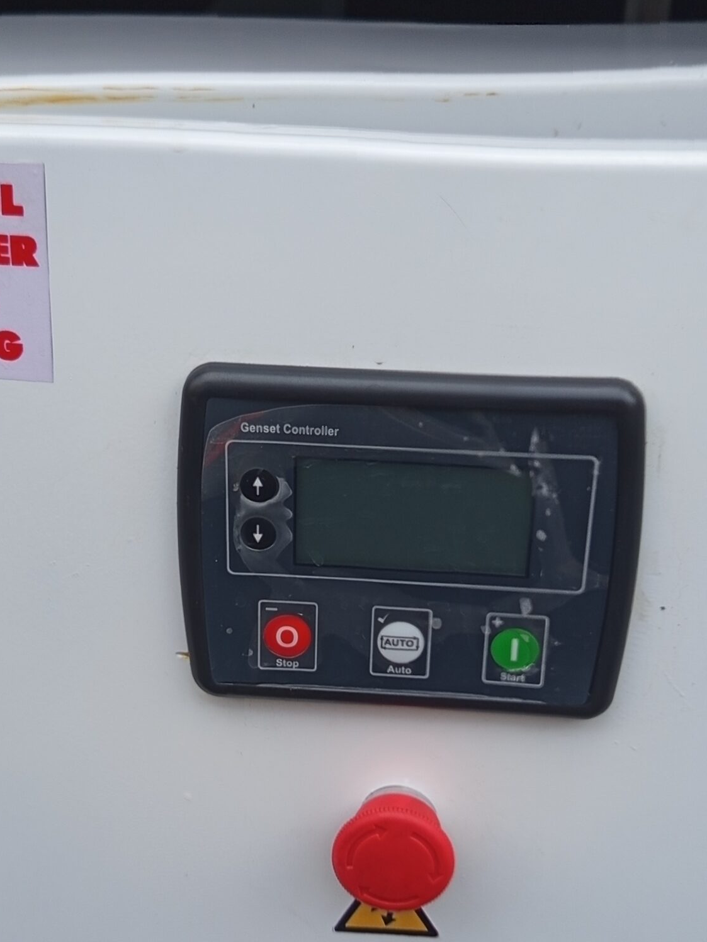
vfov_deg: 36.1
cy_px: 559
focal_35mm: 53
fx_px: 1443
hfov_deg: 27.5
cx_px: 274
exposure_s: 1/391
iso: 50
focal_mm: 5.24
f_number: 1.7
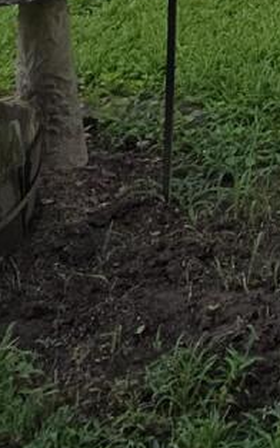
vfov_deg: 16.6
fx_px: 1073
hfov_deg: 12.3
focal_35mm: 88
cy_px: -488
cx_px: 634
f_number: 1.9
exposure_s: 1/300
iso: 20
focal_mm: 2.2
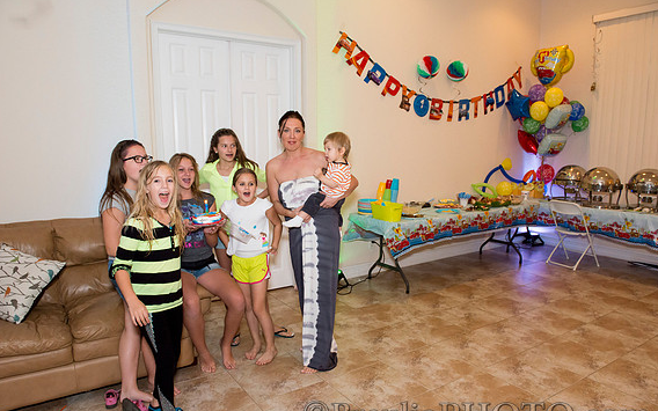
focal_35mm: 25
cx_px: 332
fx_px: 448
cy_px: 221
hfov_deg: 72.5
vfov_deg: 49.2
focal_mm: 24
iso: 4000
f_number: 7.1
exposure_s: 1/200
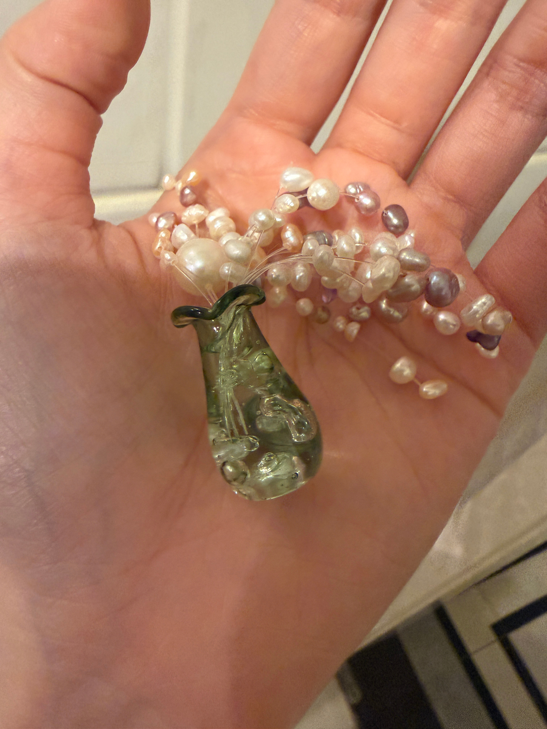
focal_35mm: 24
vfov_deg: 71.6
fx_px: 506
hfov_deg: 56.8
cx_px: 274
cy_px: 364
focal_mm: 2.22
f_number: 2.2
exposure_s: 1/50
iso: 640
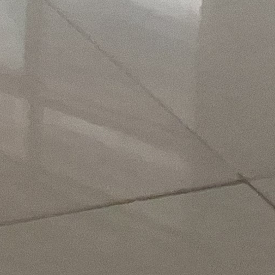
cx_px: -307
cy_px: -432
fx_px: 818
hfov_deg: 14.9
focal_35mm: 91
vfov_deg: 13.0
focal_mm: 1.74
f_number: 2.2
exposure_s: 1/24
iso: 400
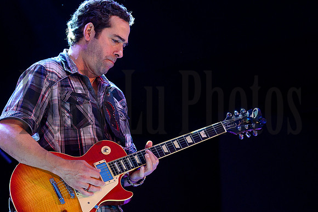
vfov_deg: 9.5
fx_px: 1281
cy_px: 106
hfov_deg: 14.2
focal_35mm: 145
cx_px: 159
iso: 5000
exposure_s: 1/320
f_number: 4
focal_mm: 97
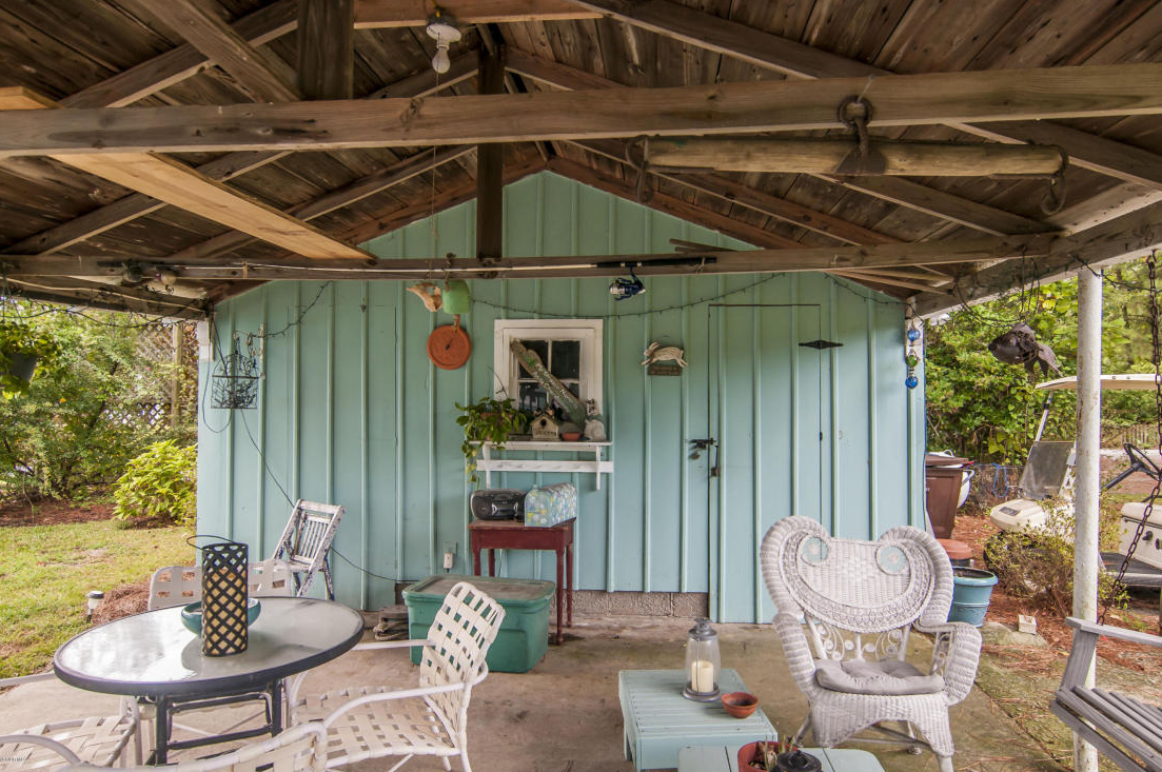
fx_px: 709
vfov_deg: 57.1
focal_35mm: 22
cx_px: 596
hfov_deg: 78.6
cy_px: 380
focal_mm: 14
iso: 250
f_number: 5.6
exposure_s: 1/60
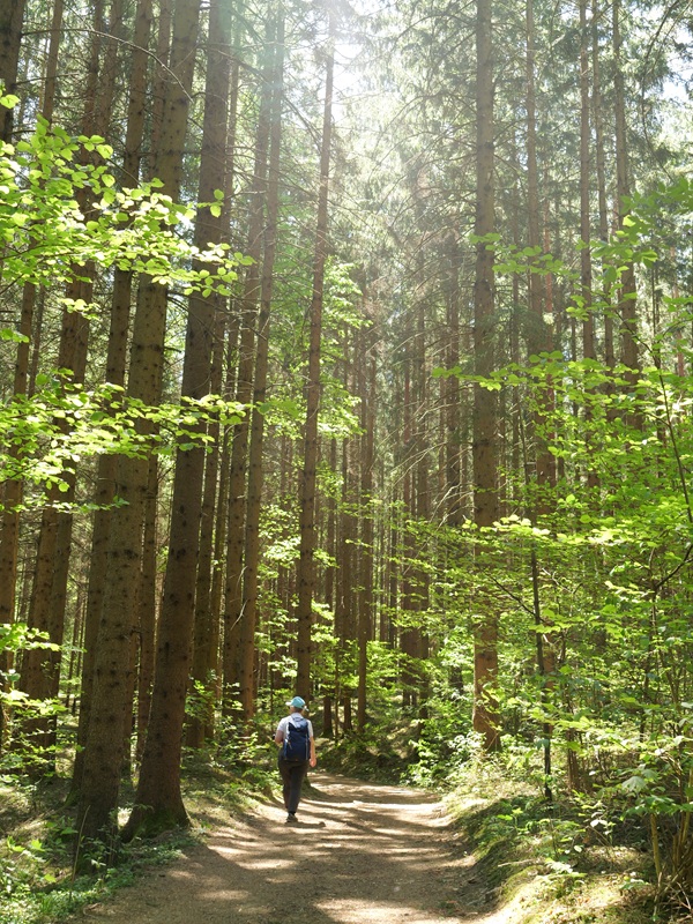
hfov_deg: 32.9
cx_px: 346
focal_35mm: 44
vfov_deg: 42.9
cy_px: 462
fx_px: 1174
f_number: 4
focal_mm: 22
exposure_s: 1/60
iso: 250
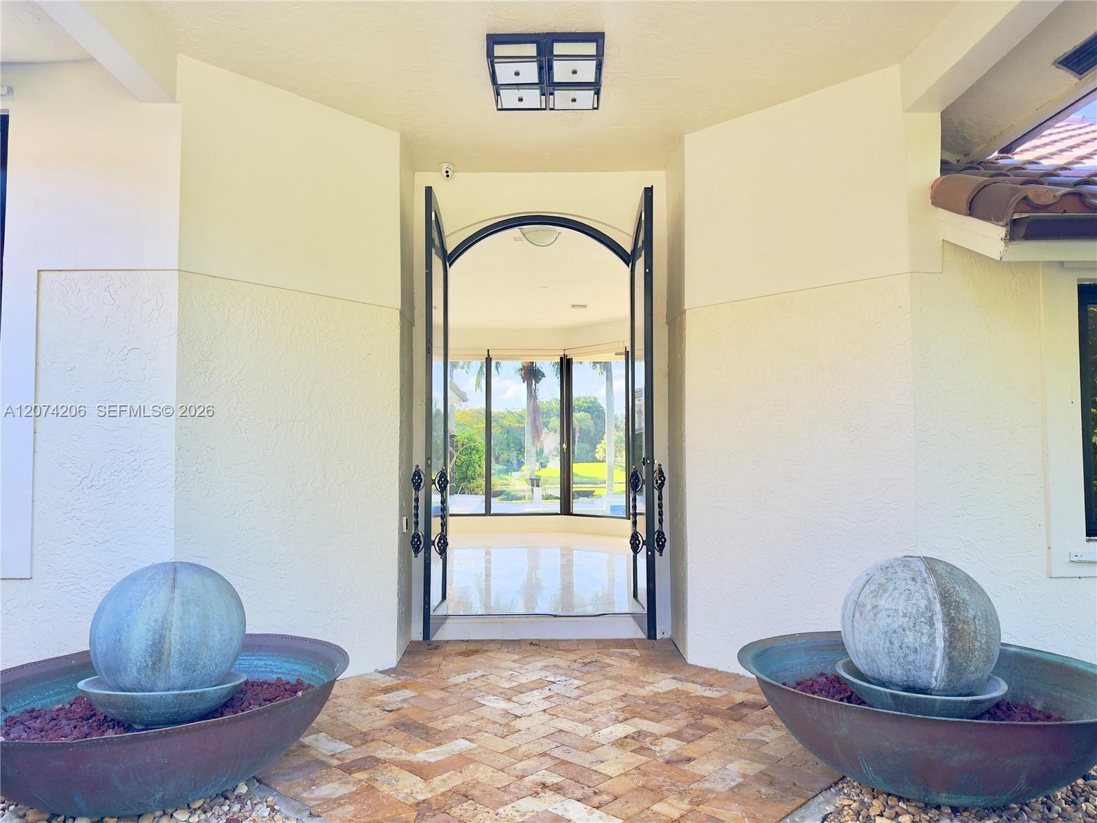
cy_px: 412
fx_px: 761
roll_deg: +0.1
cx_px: 548
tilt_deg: +2.8
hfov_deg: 71.6
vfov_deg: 56.8
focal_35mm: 24
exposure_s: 1/521
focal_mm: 6.76
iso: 100
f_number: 1.78
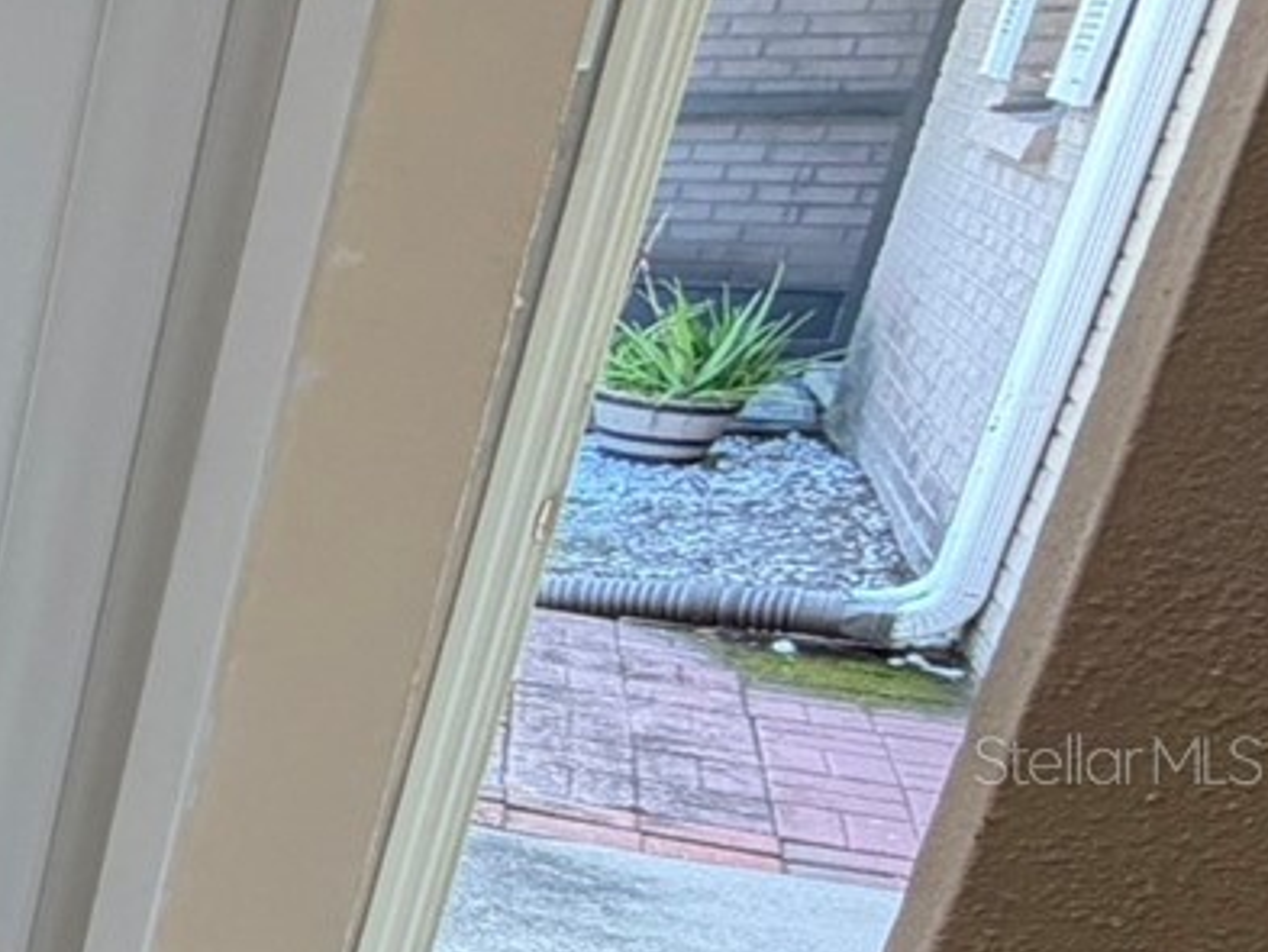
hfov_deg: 18.9
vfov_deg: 25.2
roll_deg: +2.1
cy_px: 758
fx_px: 2089
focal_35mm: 57
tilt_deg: -19.9
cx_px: -1303
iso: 125
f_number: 2.2
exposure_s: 1/120
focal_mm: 2.22
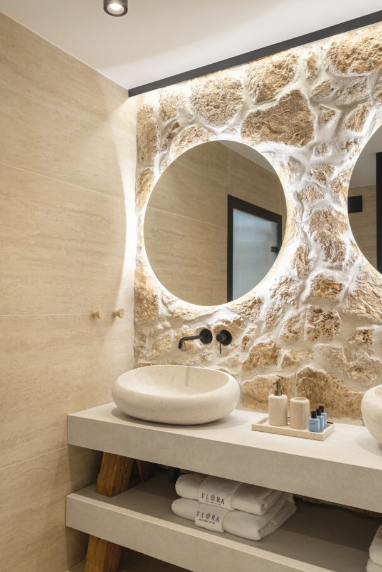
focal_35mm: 28
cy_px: 285
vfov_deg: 65.5
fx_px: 445
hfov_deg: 46.4
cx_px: 199
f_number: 9
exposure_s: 1/15
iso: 200
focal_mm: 25
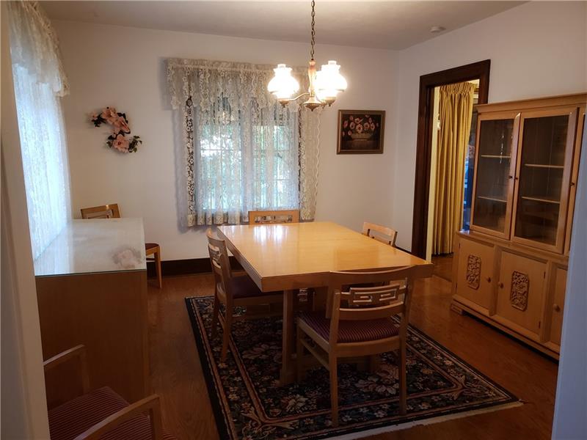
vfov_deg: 53.1
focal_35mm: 26
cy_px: 220
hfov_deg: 67.3
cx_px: 294
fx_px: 441
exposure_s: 1/40
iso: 250
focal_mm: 4.3
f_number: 1.5
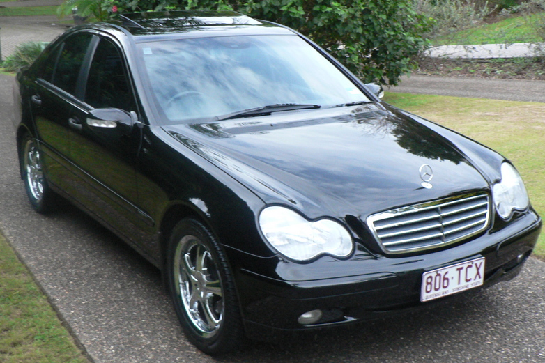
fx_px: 757
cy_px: 189
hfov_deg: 39.6
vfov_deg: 27.0
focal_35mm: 50
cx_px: 268
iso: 200
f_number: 2.8
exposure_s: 1/5
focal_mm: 7.9
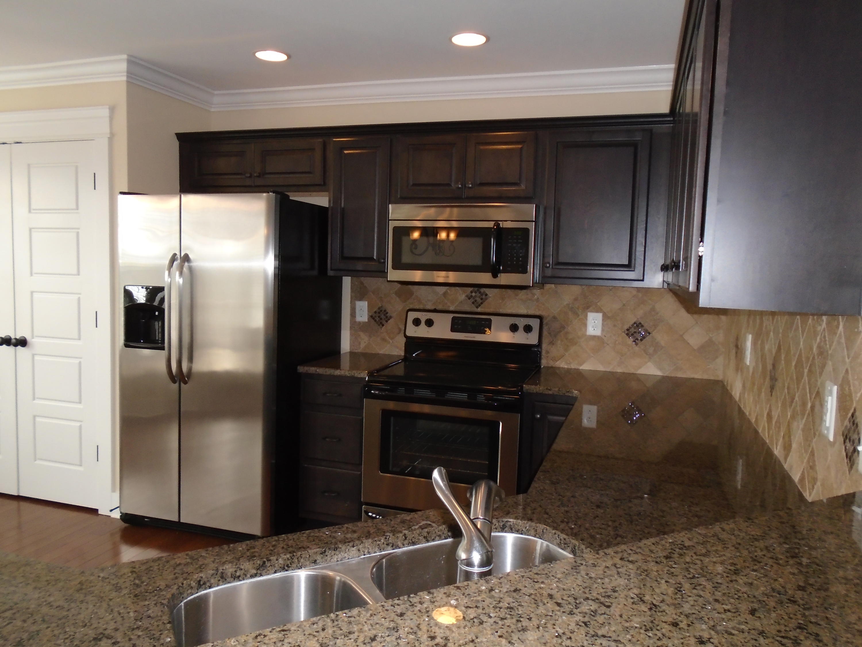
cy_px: 324
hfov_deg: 67.3
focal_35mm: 26
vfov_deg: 53.1
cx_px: 431
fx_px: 647
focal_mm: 4.6
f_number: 3.2
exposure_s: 1/80
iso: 250
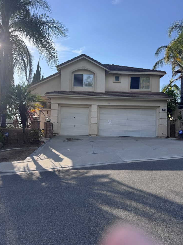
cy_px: 124
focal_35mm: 25
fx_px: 176
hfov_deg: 54.9
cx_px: 92
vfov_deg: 69.4
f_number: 1.78
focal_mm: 6.76
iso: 80
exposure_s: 1/3802
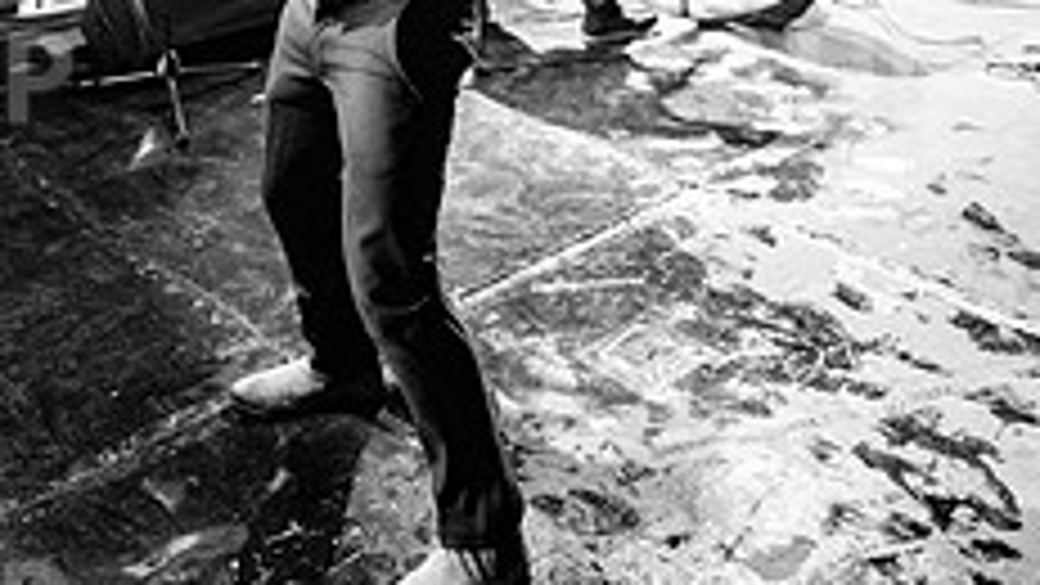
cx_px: 387
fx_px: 1351
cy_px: -207
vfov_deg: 21.7
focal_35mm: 49
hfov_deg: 41.8
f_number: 4
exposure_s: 1/400
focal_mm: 24
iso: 5000
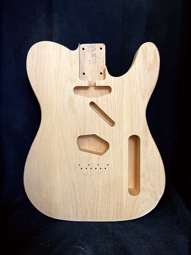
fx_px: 191
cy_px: 128
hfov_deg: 53.1
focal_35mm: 26
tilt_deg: -11.7
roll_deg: +1.1
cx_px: 96
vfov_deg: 67.3
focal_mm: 4.25
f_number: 1.8
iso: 200
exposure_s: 1/60
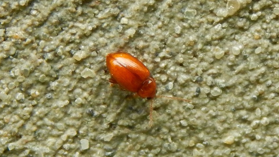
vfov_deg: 8.4
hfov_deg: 14.9
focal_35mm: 144
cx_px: 139
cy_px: 74
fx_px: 1065
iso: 400
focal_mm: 23.4
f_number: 4.8
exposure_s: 1/100
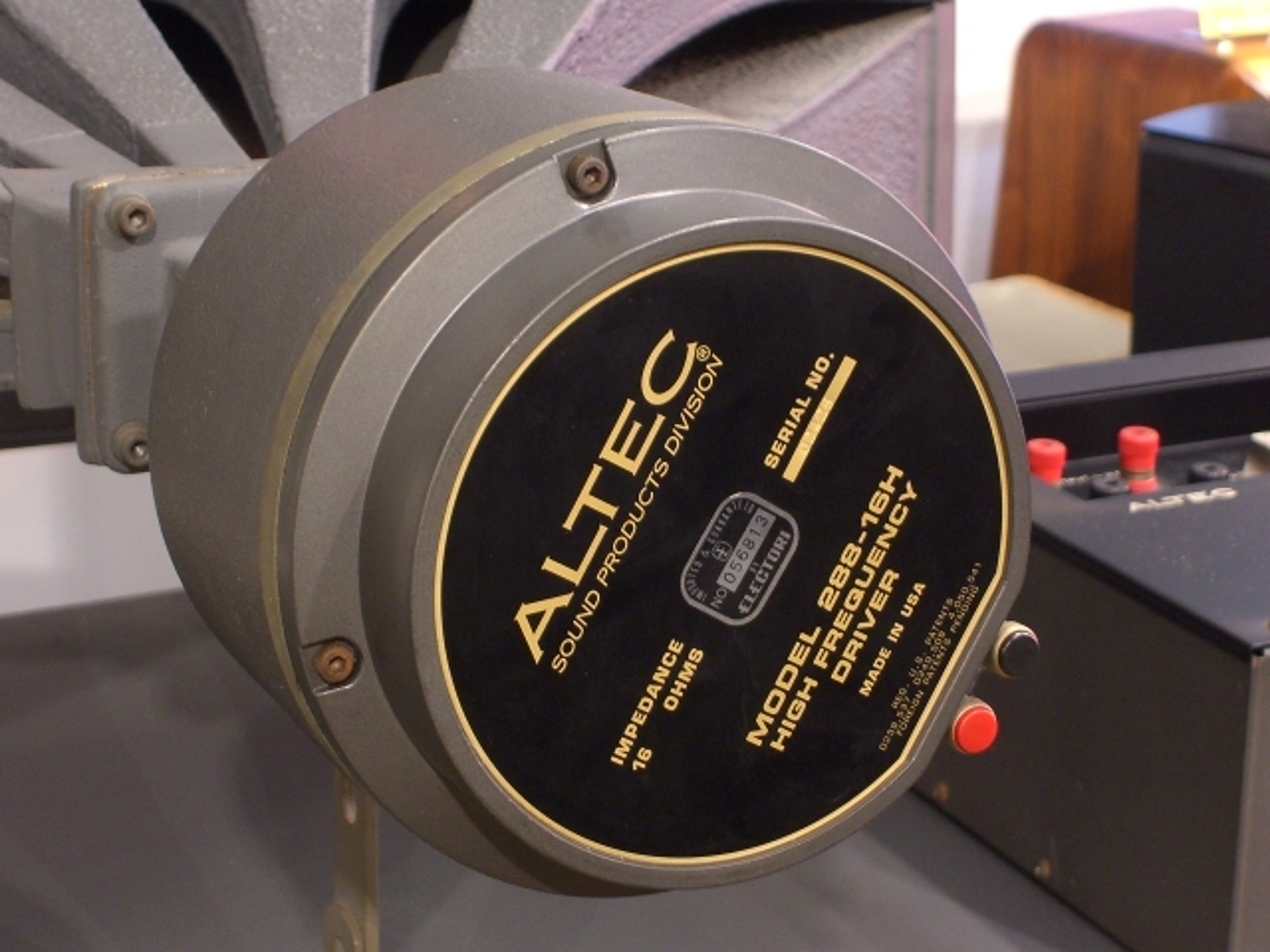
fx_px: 3485
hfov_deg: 20.7
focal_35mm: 95
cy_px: 476
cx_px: 635
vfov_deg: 15.6
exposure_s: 1/6
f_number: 4.8
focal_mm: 19.7
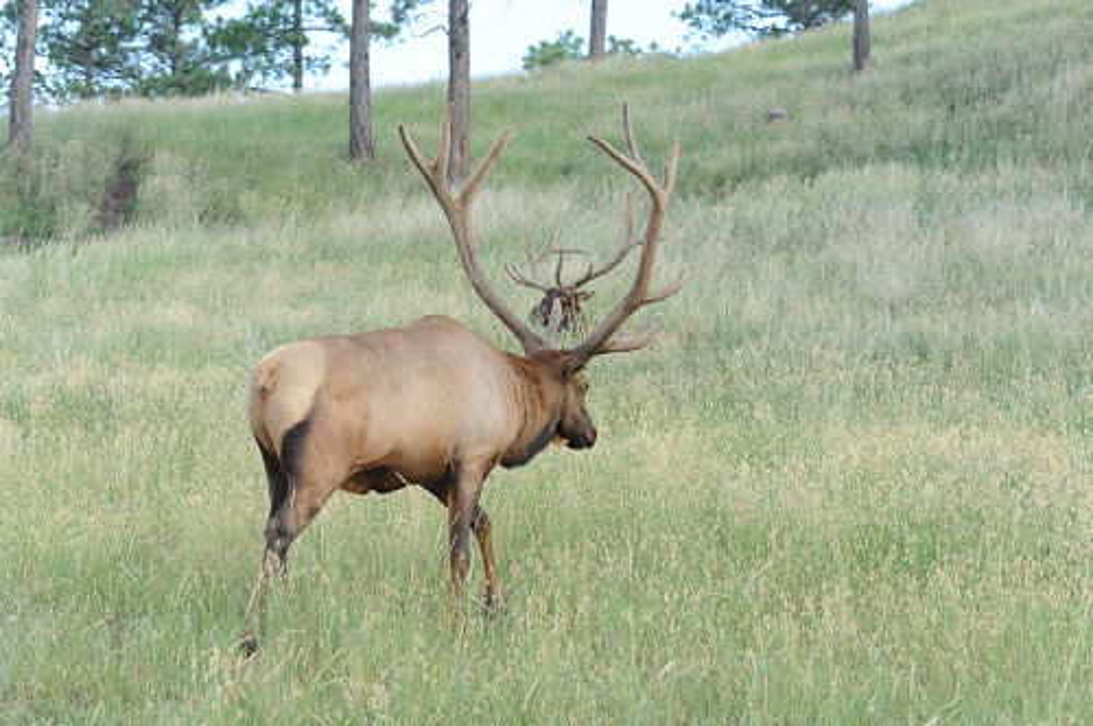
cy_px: 363
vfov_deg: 9.8
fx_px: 4245
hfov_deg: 14.7
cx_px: 546
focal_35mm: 140
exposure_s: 1/400
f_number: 10
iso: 1000
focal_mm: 140
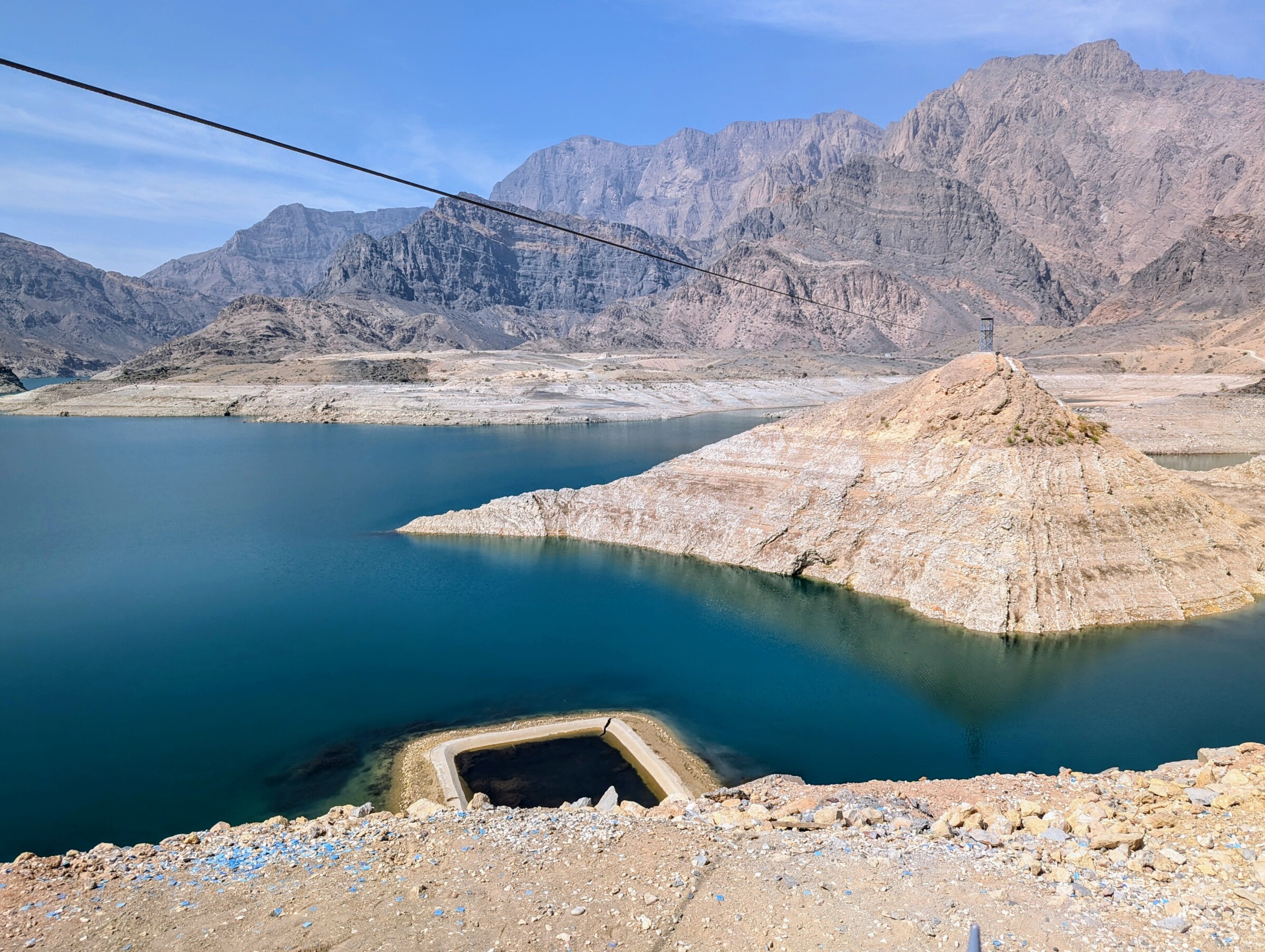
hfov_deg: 69.3
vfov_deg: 55.0
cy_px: 464
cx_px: 642
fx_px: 915
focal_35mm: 25
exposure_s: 1/2410
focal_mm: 6.81
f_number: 1.85
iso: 46
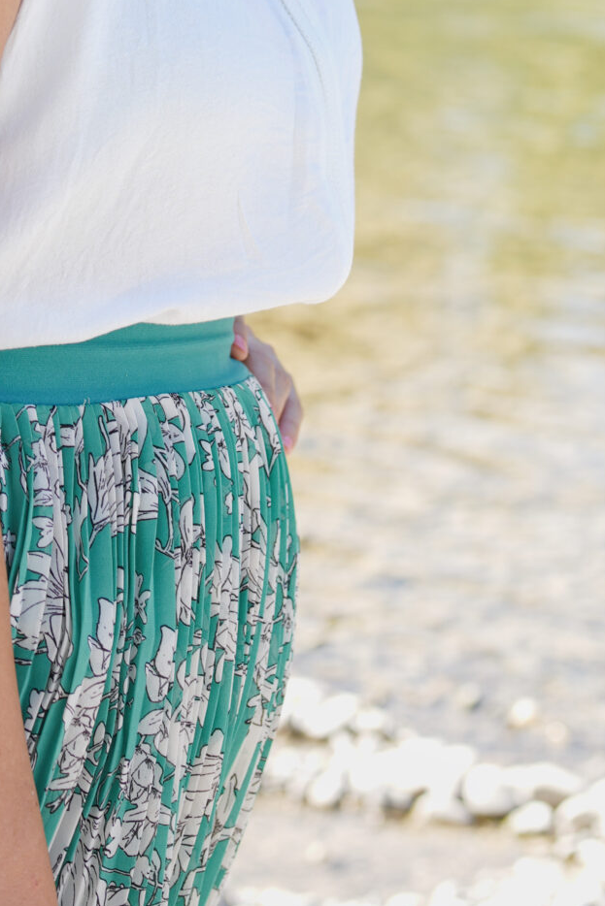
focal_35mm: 137
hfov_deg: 10.0
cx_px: 151
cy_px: -58
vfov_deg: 14.7
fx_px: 3452
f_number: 4
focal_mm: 50
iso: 80
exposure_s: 1/250
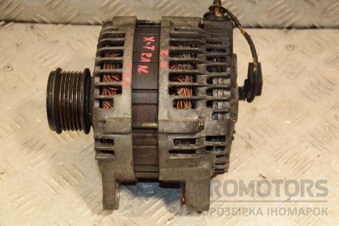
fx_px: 734
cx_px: 170
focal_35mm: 78
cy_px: 113
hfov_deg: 26.0
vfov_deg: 17.5
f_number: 5
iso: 800
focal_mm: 52
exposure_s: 1/160
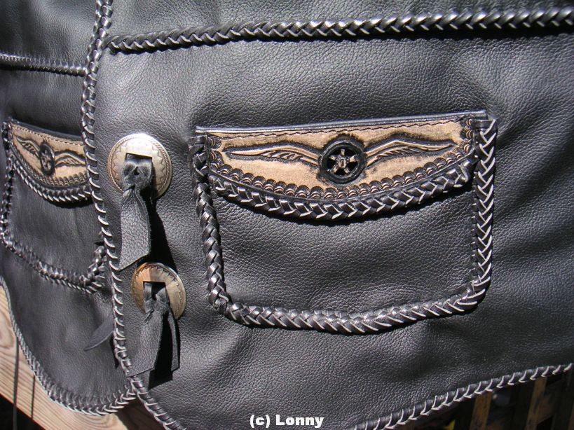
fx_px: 630
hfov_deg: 49.0
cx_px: 287
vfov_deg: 37.7
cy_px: 215
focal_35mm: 38
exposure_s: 1/350
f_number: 2.8
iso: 50
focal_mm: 6
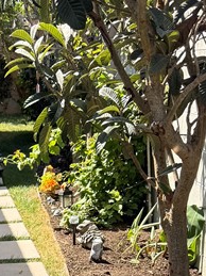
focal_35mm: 95
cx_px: -108
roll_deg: +0.7
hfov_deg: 14.4
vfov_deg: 18.7
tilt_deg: -23.8
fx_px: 754
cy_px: 392
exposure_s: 1/912
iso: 80
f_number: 1.78
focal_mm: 6.76
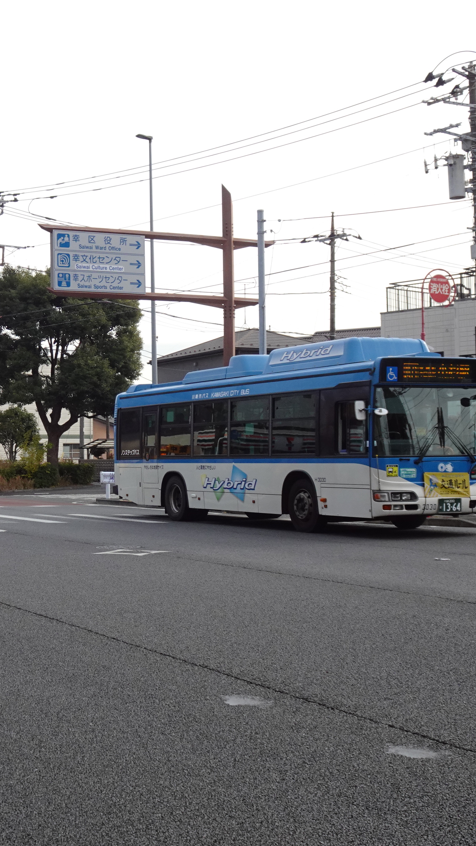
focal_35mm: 54
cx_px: 85
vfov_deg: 38.5
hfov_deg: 21.9
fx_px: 1211
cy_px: 424
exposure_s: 1/400
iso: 100
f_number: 4
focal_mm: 6.26
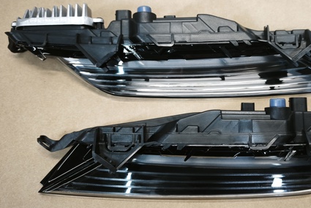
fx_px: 311
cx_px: 205
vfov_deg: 36.9
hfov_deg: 52.2
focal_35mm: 36
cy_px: 89
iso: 400
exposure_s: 1/99.9
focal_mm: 6.45
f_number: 1.62
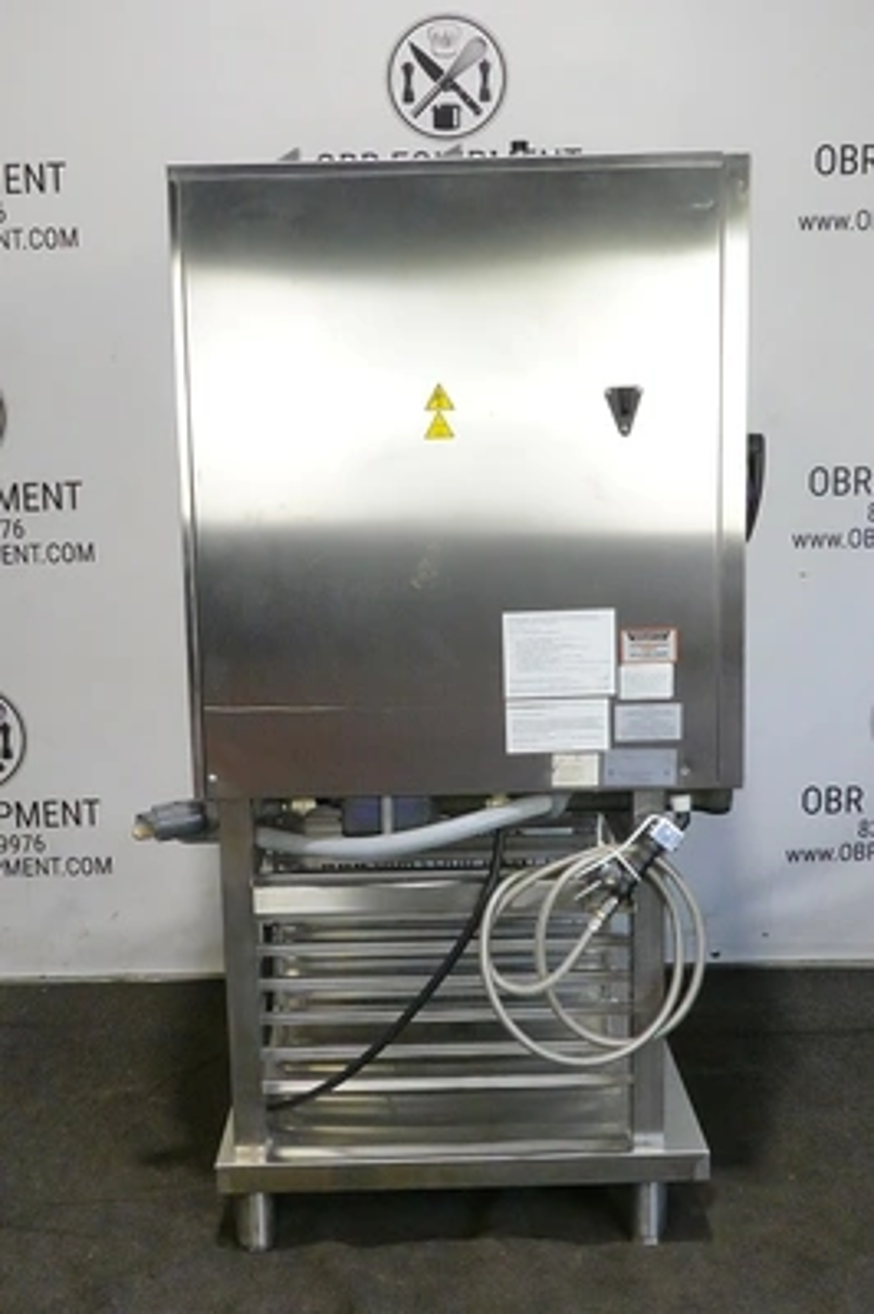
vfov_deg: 47.4
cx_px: 437
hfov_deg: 32.6
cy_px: 657
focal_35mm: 41
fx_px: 1496
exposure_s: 1/50
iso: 3200
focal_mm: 15.28
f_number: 11
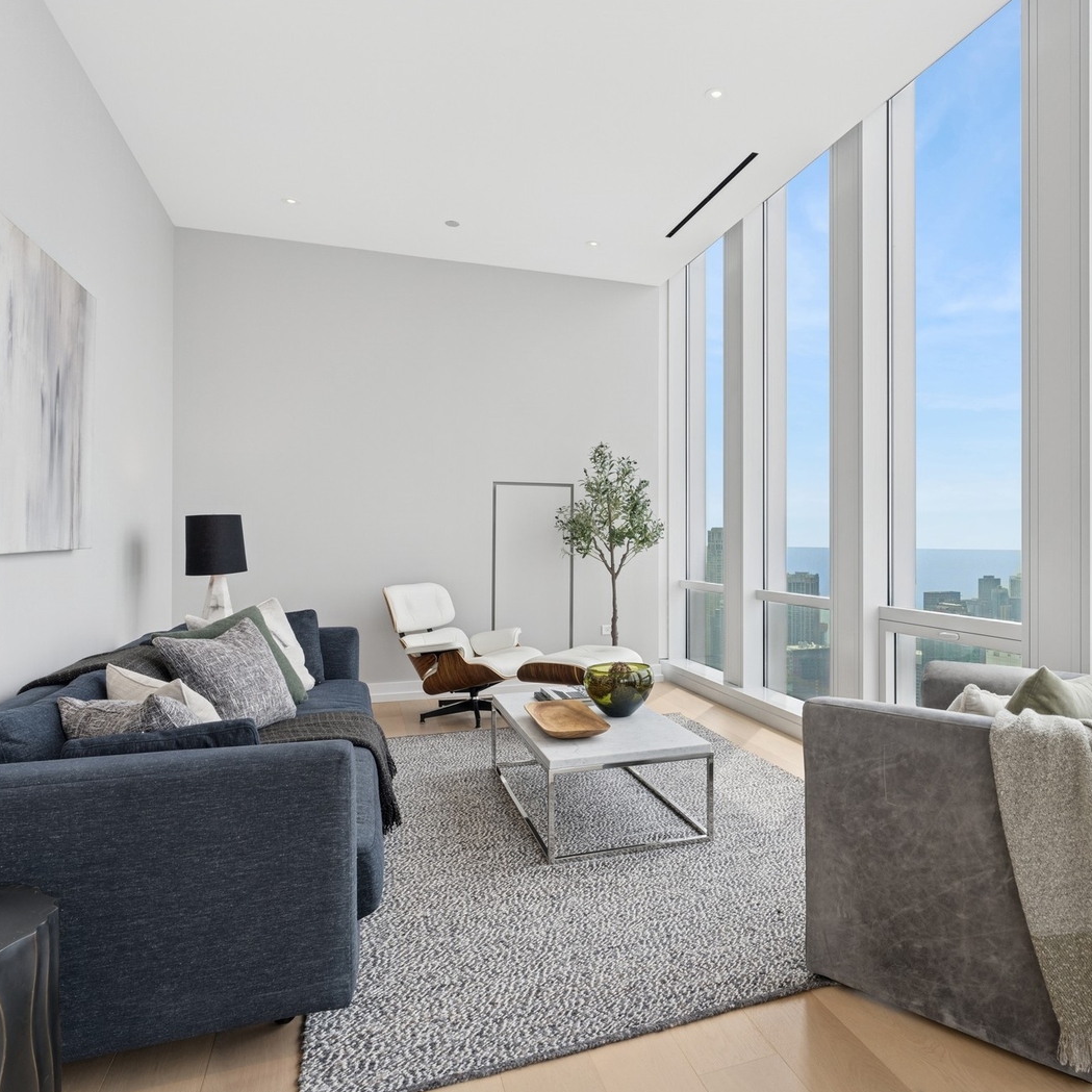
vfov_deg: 72.1
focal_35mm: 21
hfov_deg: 71.1
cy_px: 554
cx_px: 674
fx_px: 749
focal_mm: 16
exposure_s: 1/400
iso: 320
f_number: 8
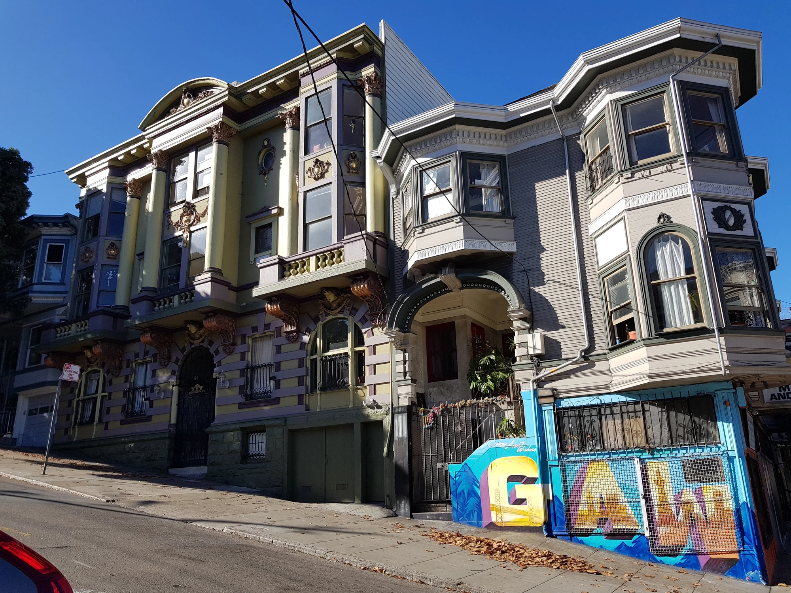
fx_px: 594
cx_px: 396
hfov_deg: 67.3
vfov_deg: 53.1
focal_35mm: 26
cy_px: 296
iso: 40
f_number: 1.7
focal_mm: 4.2
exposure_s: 1/1612
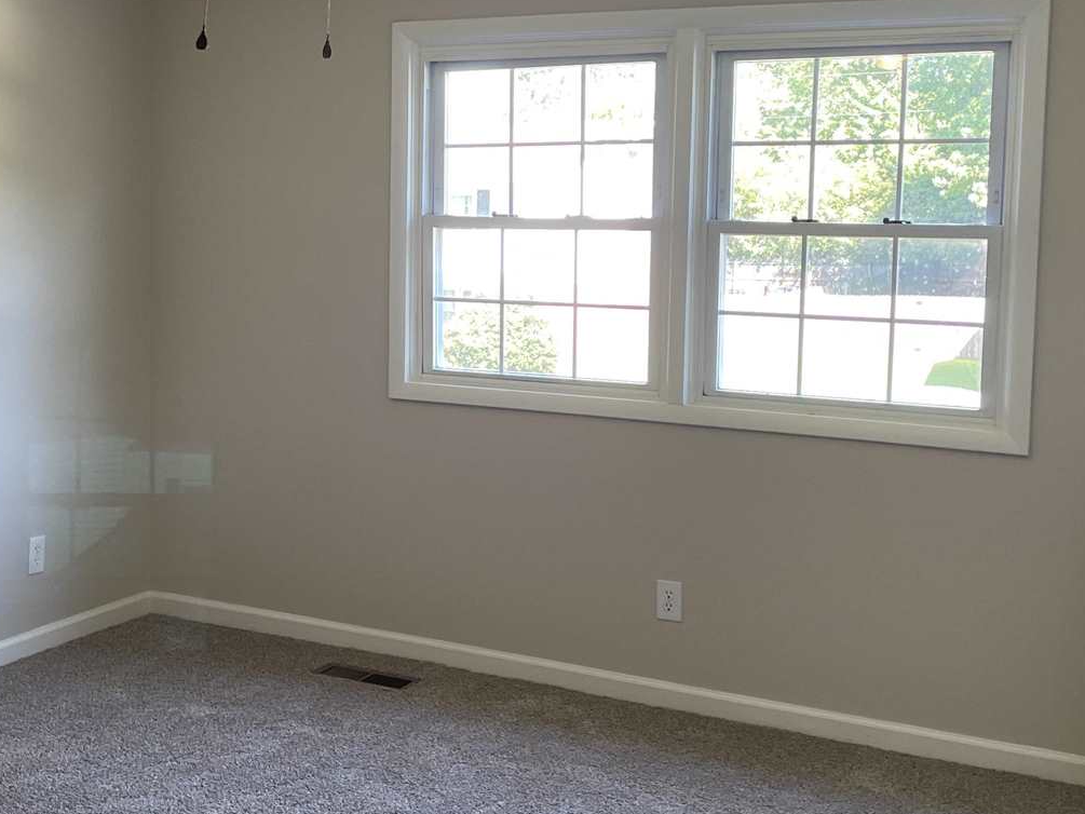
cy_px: 355
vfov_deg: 27.5
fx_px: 1661
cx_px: 314
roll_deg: -0.7
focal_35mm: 53
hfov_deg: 35.6
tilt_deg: -6.0
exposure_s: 1/60
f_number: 1.6
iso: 80
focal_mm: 4.2
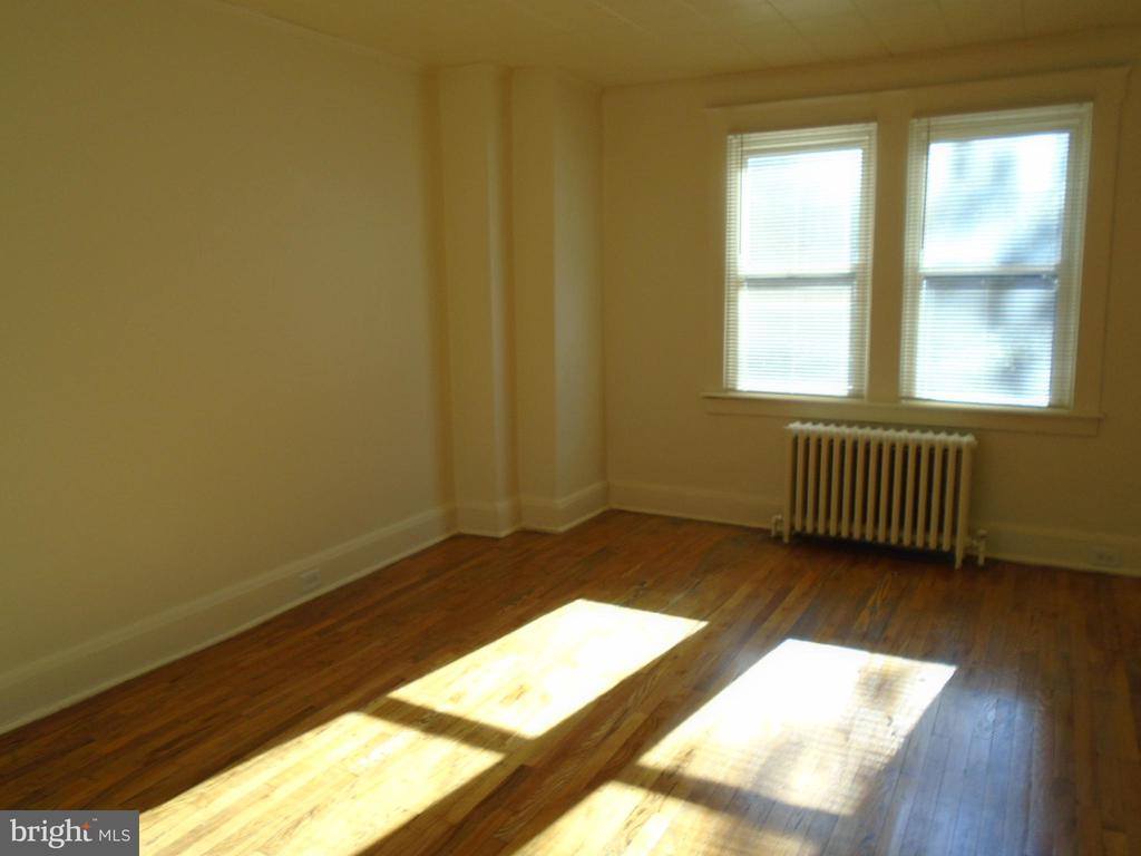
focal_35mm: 26
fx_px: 857
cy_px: 428
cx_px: 570
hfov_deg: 67.3
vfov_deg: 53.1
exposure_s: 1/125
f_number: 3.2
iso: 100
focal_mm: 4.6
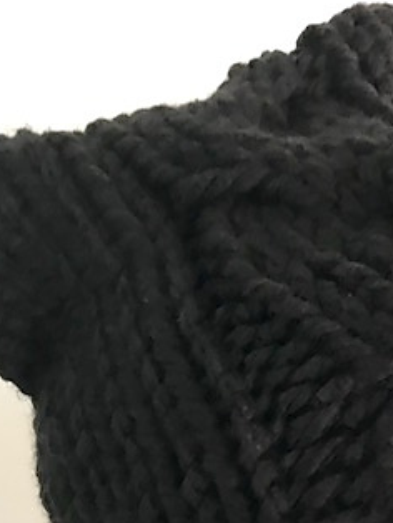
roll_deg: -26.3
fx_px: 862
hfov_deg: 24.7
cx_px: 376
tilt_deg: -14.8
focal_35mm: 57
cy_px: 470
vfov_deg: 32.1
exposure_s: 1/9
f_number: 1.8
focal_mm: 3.99
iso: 100
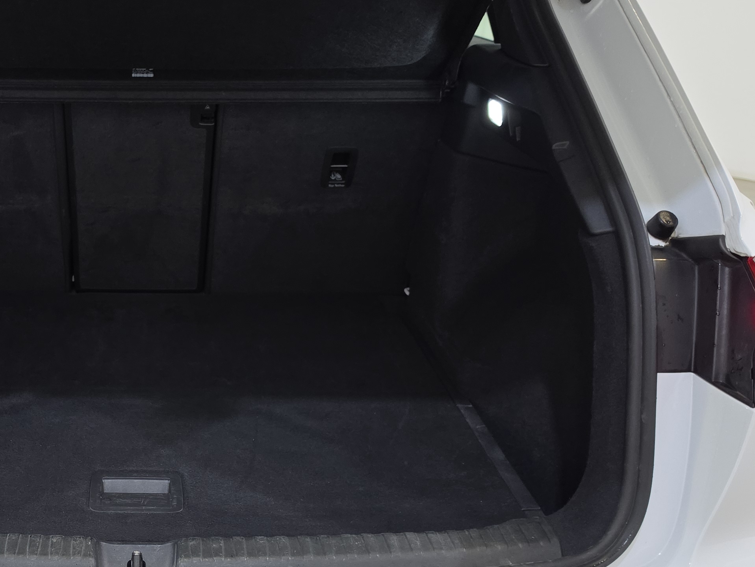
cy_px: 402
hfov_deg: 37.9
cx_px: 126
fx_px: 1047
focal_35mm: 48
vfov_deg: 29.9
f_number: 1.4
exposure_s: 1/100
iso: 125
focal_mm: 6.5
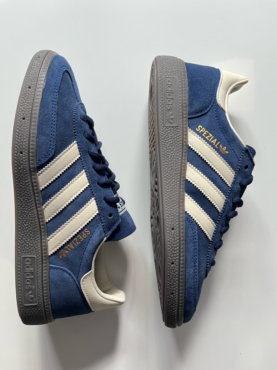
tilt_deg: -89.6
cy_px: 185
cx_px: 138
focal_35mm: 26
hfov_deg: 53.1
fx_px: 277
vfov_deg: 67.3
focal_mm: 5.1
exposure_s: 1/60
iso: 320
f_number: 1.6
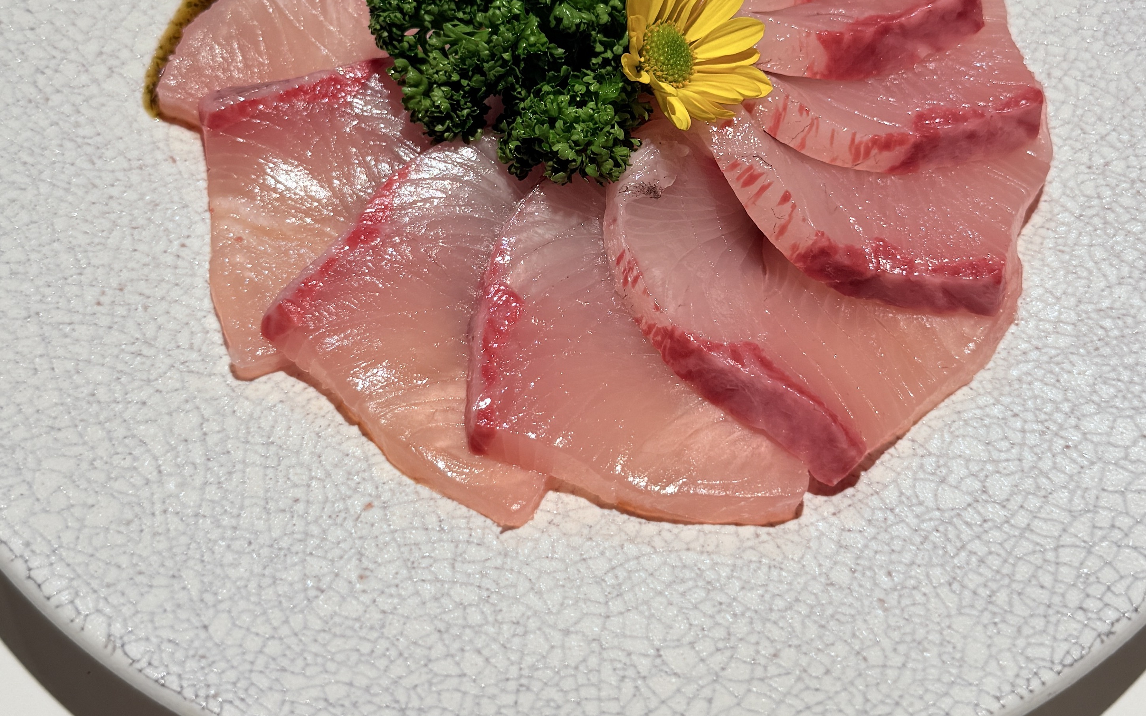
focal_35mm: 50
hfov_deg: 40.3
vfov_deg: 25.6
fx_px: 1562
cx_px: 599
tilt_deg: -54.7
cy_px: 194
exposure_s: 1/121
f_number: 1.78
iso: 50
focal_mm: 6.76
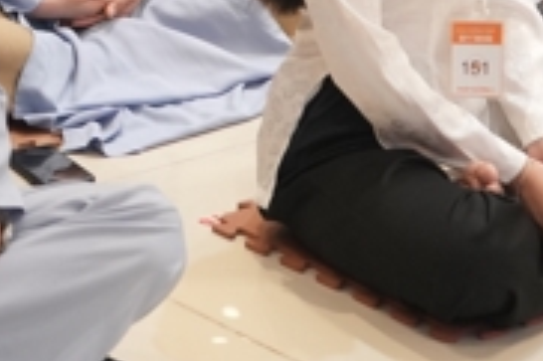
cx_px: -40
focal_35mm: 188
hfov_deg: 10.8
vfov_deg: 6.8
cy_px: -579
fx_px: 2833
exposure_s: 1/160
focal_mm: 35
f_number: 2.5
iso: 2000
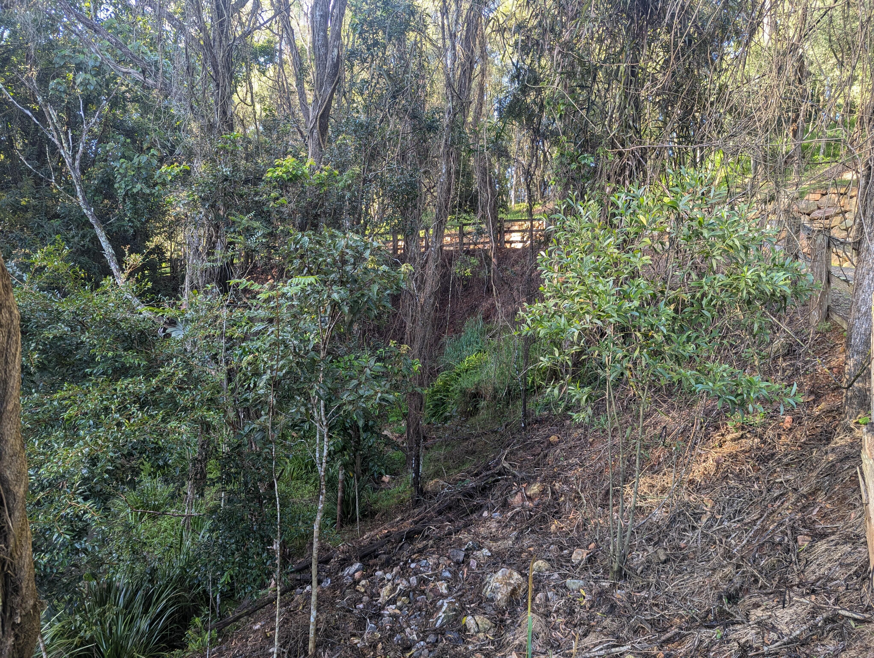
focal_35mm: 24
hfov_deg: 71.5
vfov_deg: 56.9
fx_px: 607
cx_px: 437
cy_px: 329
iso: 38
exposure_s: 1/47.4
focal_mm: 6.81
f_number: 1.85
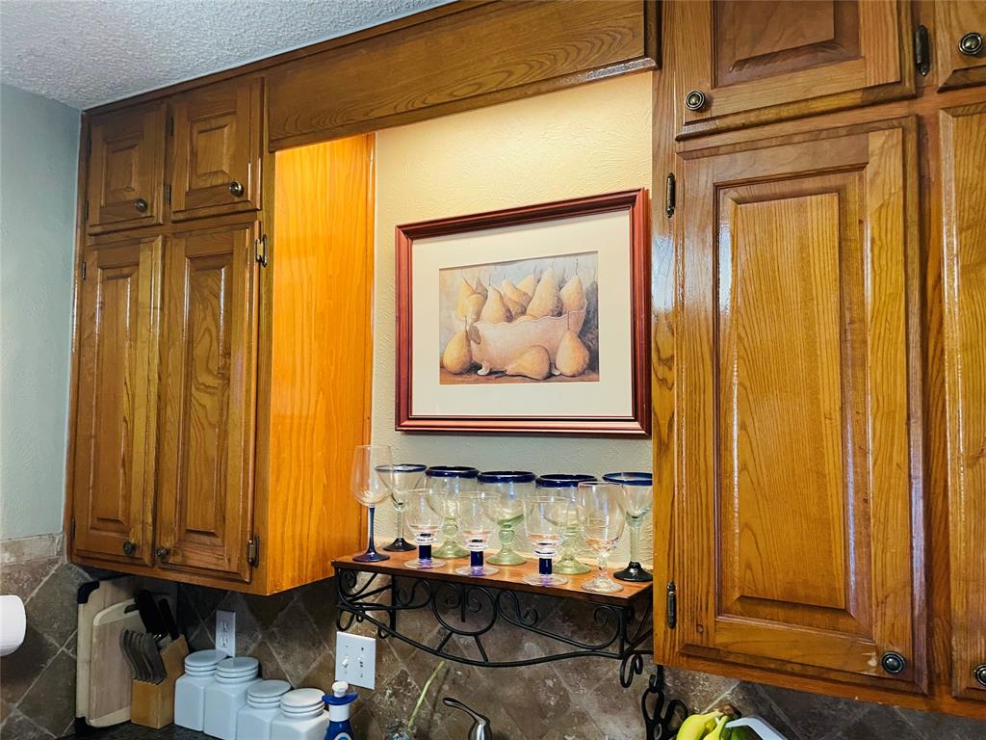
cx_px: 493
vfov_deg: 53.1
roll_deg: -0.1
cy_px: 370
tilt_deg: +4.2
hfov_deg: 67.3
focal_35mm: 26
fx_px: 741
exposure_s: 1/60
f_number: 1.6
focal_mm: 4.2
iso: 250
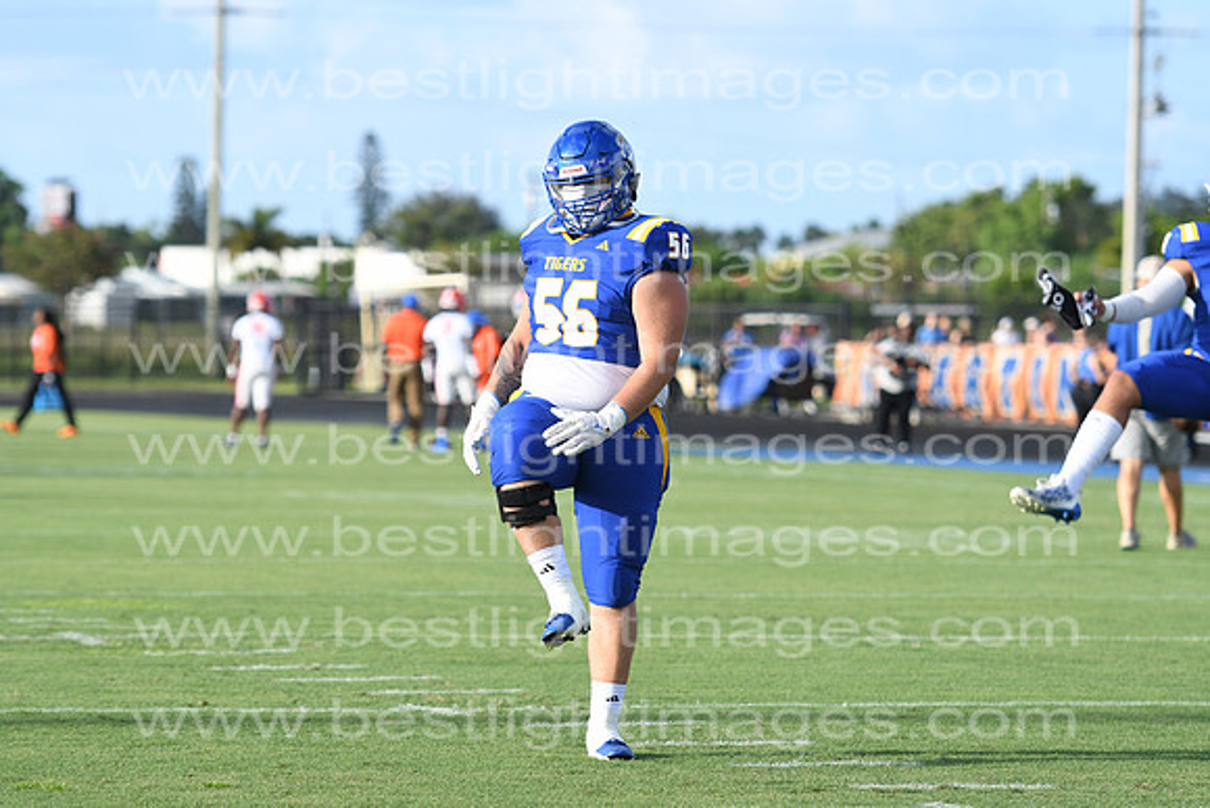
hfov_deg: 11.0
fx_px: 6303
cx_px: 605
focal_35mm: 188
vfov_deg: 7.3
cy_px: 404
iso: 200
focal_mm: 125
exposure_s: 1/2000
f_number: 4
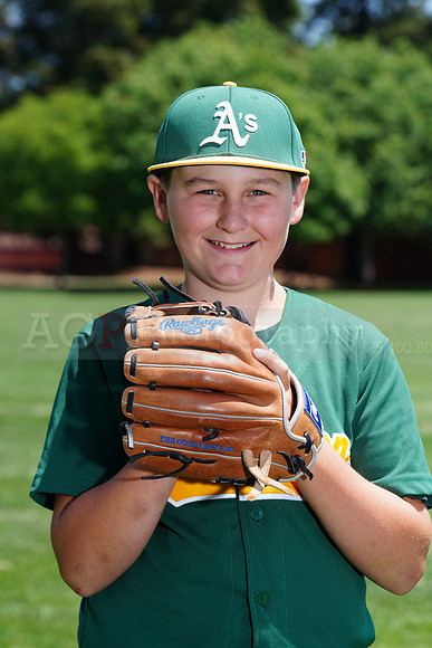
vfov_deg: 12.3
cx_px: 216
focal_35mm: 167
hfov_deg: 8.2
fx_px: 3004
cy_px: 324
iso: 200
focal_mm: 167
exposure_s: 1/200
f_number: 10
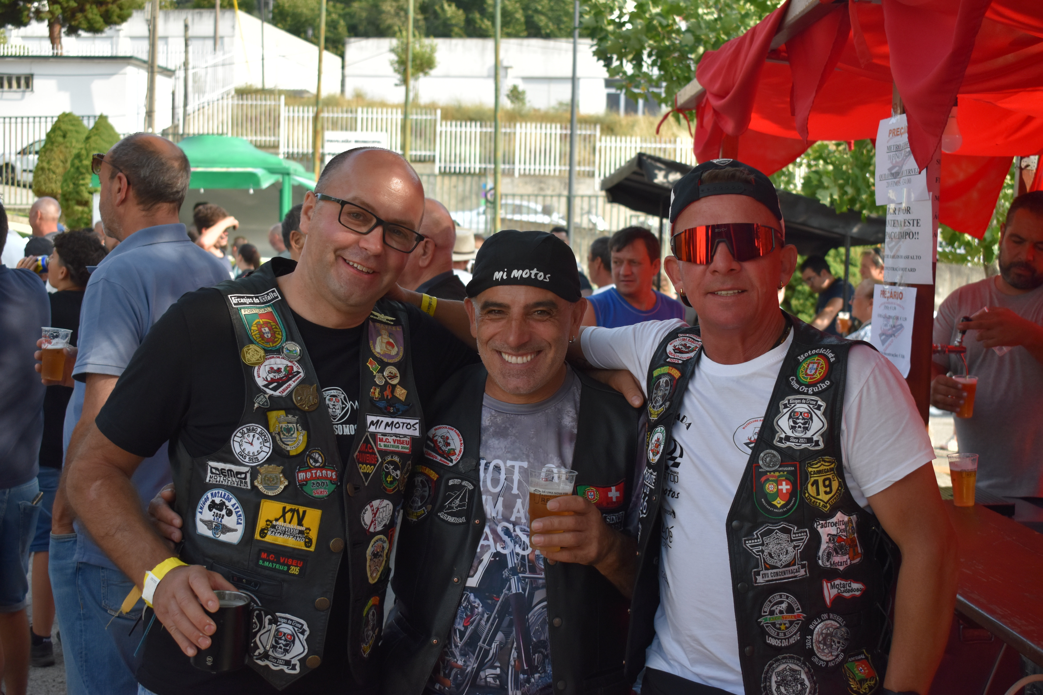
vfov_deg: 26.5
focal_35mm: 51
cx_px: 522
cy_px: 348
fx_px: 1477
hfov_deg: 38.9
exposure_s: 1/1000
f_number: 4.5
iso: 400
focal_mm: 34
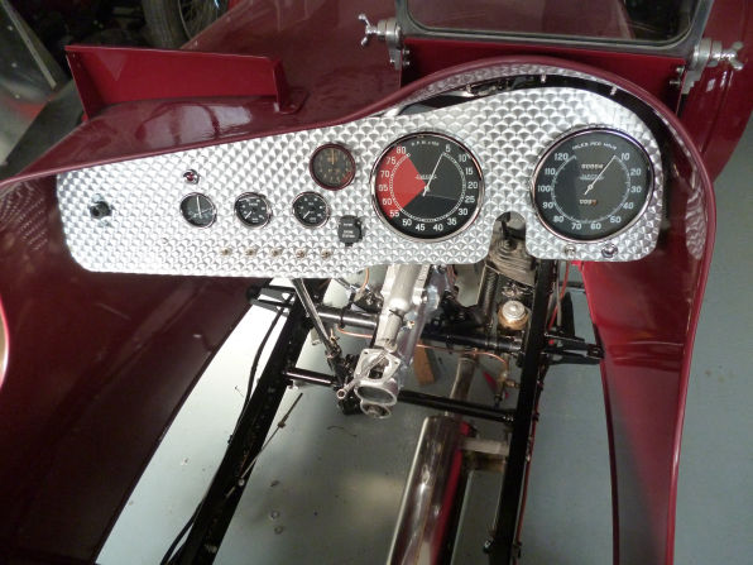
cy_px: 282
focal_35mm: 28
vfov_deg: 49.7
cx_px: 376
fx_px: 609
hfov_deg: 63.4
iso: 400
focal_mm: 5
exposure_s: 1/60
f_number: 3.1
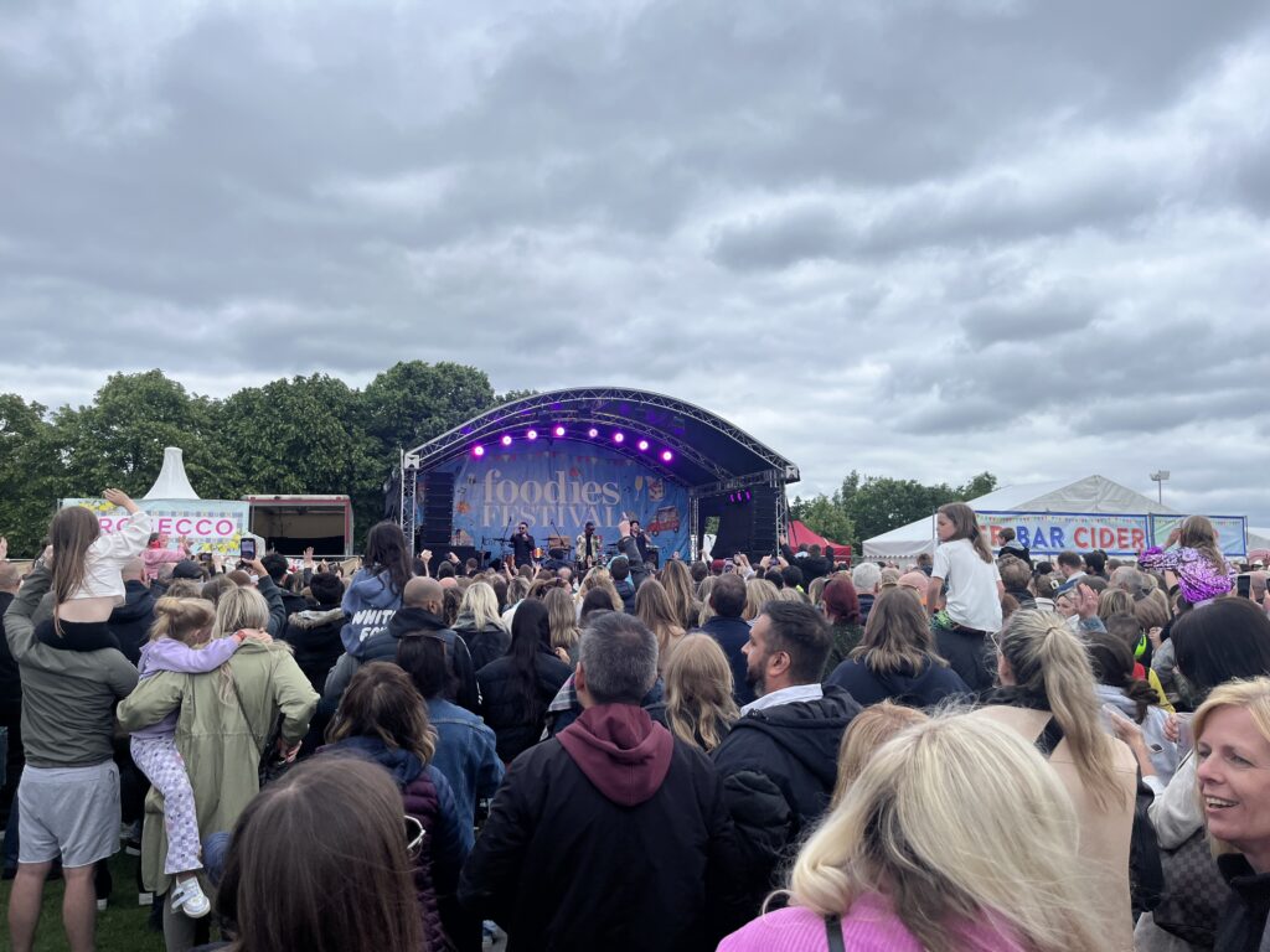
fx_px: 954
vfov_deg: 53.1
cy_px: 476
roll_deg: -1.5
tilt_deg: +4.4
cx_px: 635
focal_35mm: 26
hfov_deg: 67.3
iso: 50
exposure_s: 1/1129
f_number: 1.6
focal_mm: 5.1
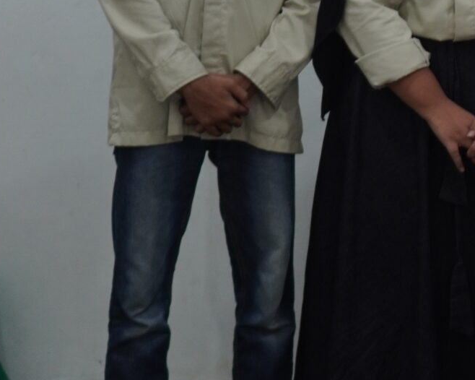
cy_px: 55
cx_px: 798
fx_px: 2696
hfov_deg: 9.7
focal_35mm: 192
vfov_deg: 8.0
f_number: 2
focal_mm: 35
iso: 320
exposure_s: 1/125
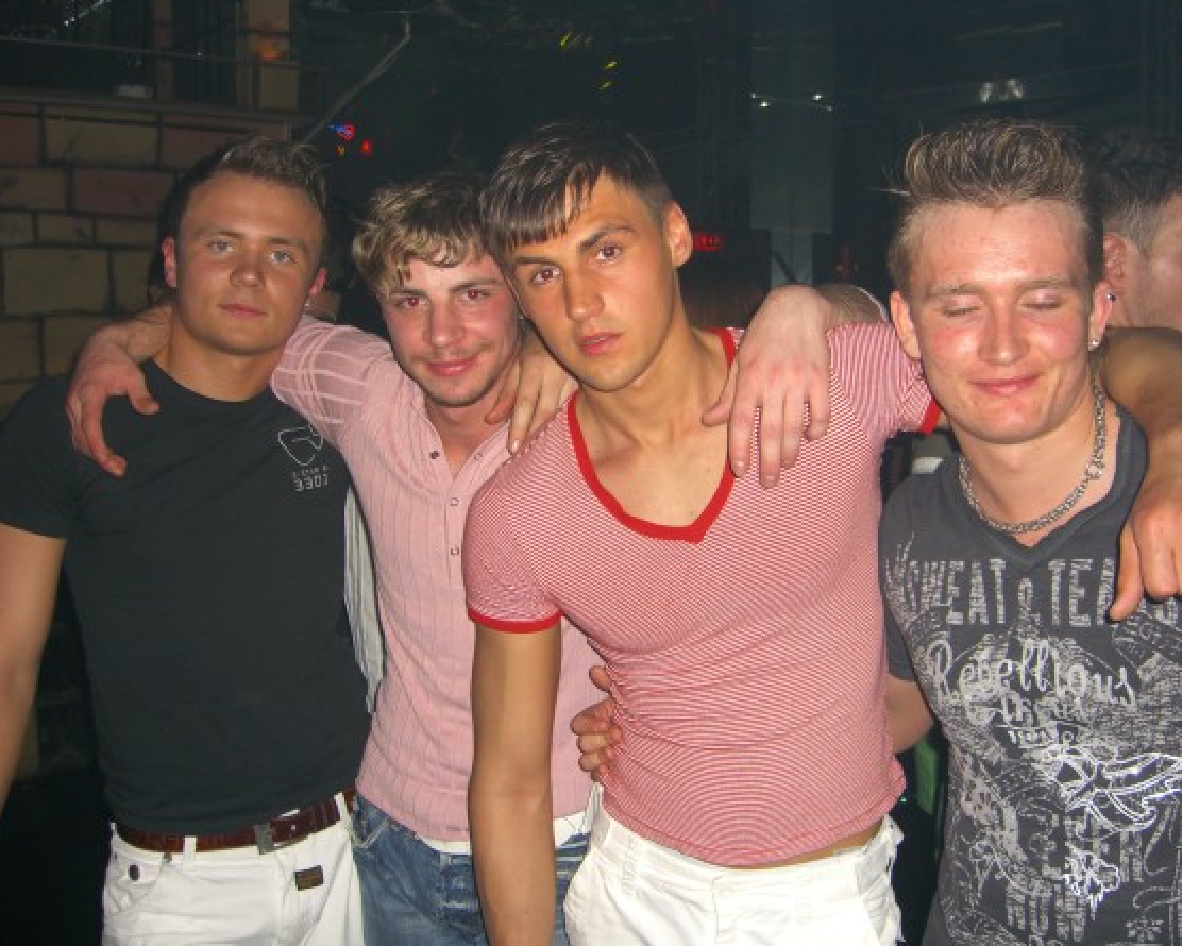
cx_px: 631
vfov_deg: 37.3
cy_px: 474
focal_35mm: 40
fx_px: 1400
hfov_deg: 45.8
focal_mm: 7.9
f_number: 2.8
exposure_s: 1/60
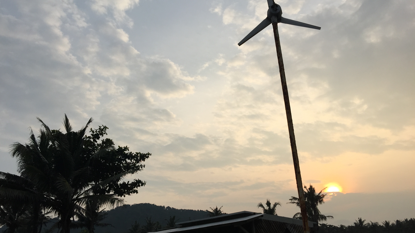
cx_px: 206
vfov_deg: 36.6
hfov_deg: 61.0
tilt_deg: +20.7
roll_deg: +0.9
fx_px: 352
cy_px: 130
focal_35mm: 32
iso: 32
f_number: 2.2
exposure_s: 1/1582
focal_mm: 4.15
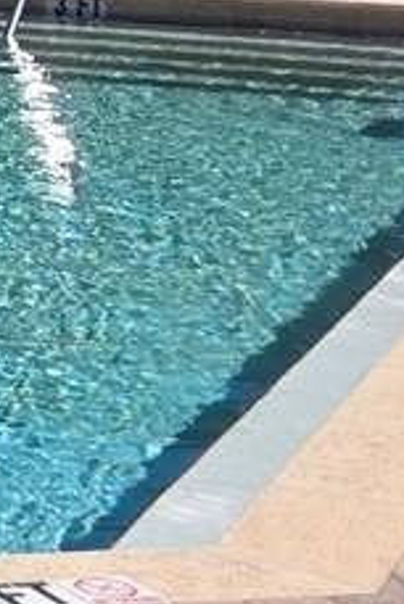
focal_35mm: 167
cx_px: -1003
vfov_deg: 12.1
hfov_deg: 7.0
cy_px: -92
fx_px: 2807
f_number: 1.8
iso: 25
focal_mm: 5.4
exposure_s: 1/2921
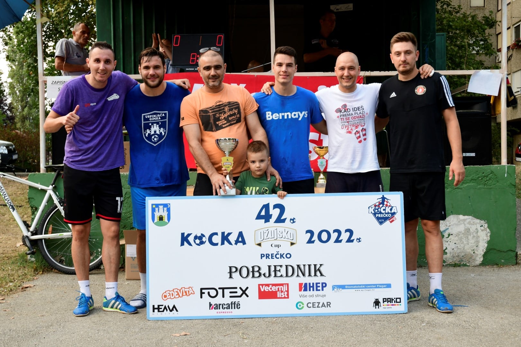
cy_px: 174
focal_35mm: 46
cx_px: 260
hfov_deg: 42.3
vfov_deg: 28.9
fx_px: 673
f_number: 6.3
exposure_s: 1/60
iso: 400
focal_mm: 31
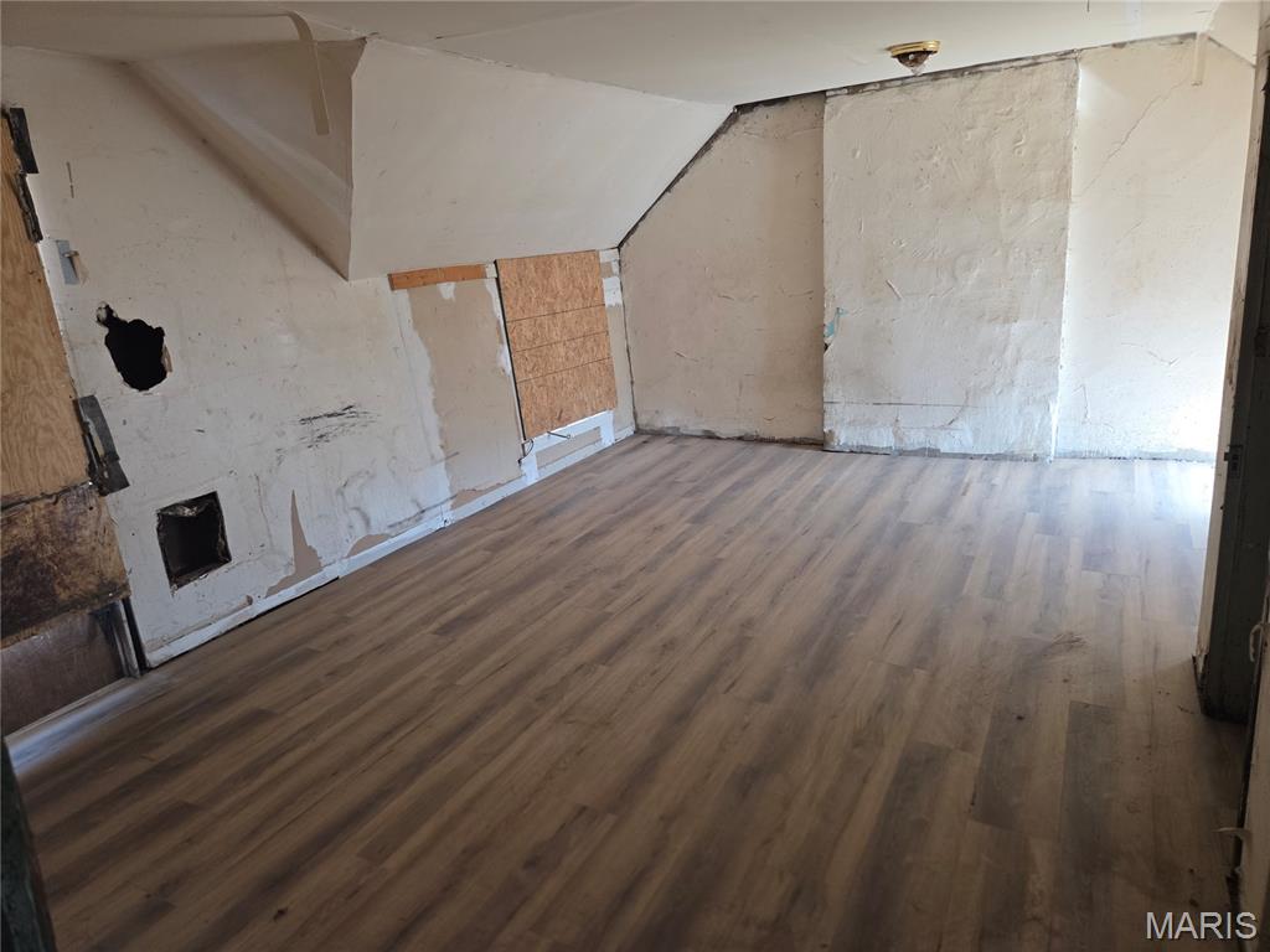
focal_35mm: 23
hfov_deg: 73.9
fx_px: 844
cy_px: 476
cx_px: 635
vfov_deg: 58.9
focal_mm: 5.4
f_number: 1.8
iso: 200
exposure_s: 1/120
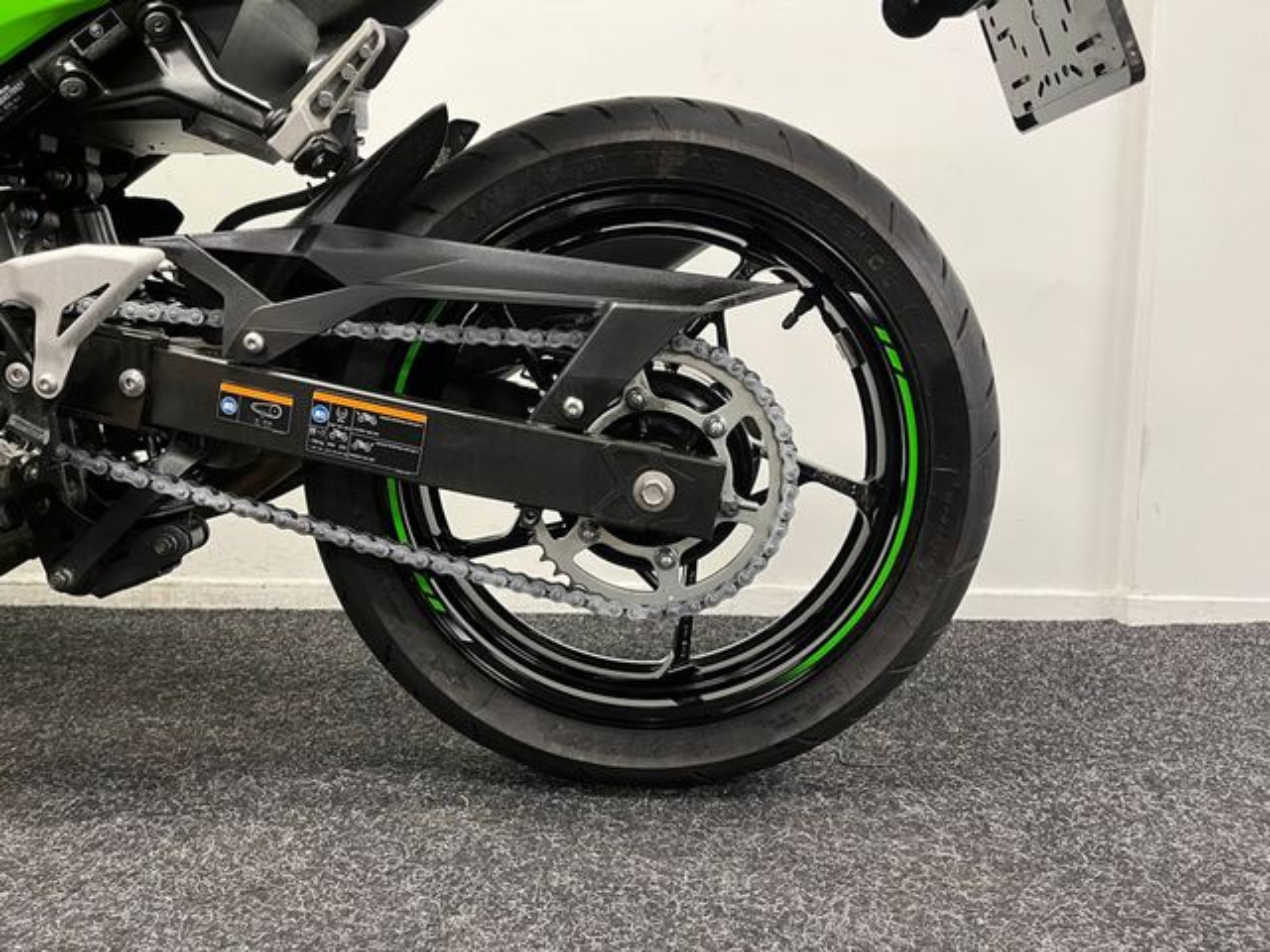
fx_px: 954
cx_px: 635
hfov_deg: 67.3
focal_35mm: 26
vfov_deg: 53.1
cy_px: 476
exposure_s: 1/50
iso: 250
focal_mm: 5.1
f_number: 1.6
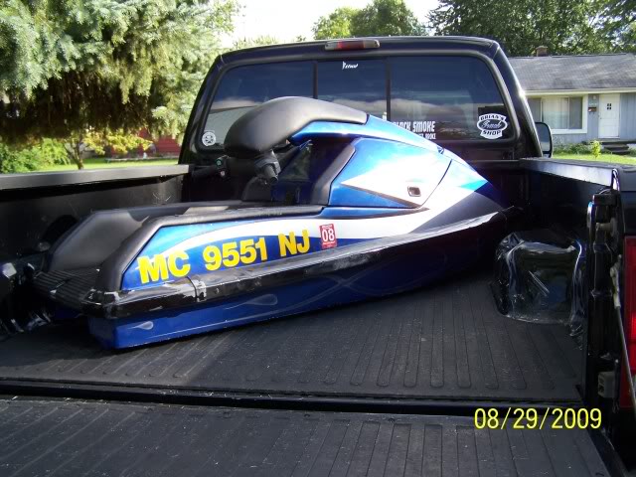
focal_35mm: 38
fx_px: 698
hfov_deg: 49.0
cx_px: 318
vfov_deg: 37.7
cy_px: 238
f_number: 2.8
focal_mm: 6.3
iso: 64
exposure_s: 1/200
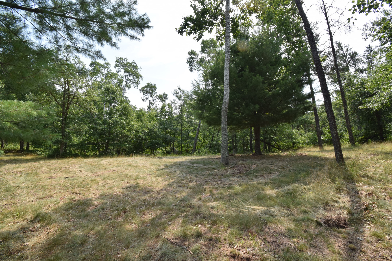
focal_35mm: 15
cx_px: 196
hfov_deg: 100.4
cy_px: 130
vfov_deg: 77.3
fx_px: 163
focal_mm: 10
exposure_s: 1/200
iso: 320
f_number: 13
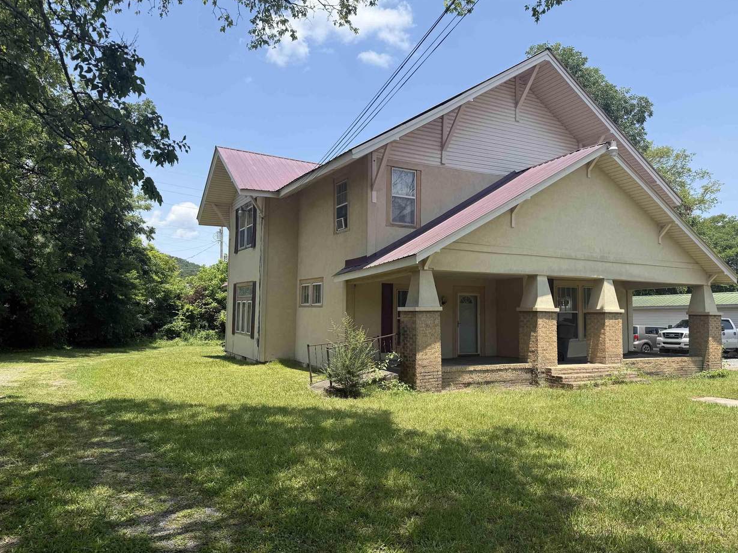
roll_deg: -0.6
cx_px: 375
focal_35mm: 25
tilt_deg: +3.8
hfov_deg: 69.4
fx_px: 533
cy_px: 285
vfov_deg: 54.9
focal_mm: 6.76
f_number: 1.78
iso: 80
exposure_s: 1/2801
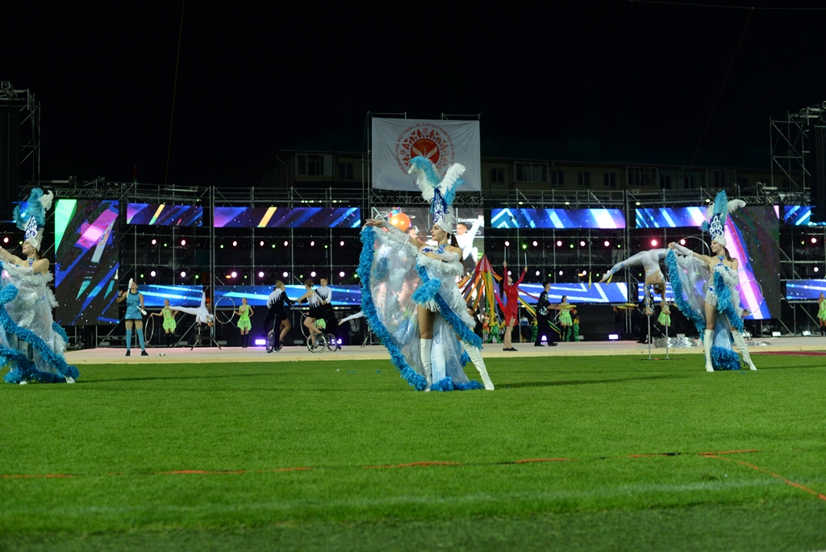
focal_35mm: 50
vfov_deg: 27.0
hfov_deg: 39.6
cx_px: 413
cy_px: 276
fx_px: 1148
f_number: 3.2
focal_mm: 50
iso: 1000
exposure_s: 1/640
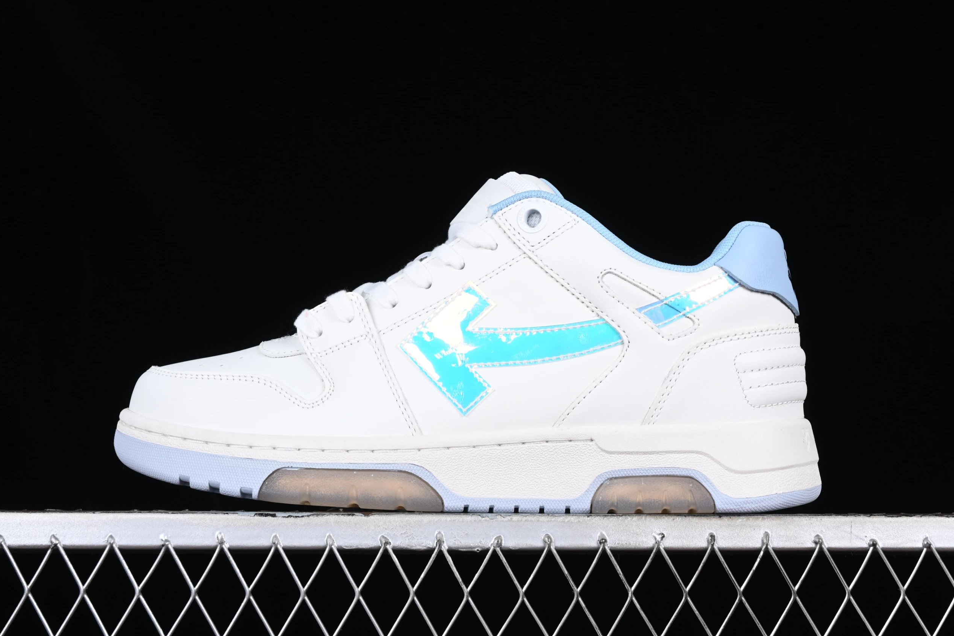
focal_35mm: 76
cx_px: 479
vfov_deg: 17.9
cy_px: 316
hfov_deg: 26.7
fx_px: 2014
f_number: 8
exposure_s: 1/100
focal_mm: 50
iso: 160
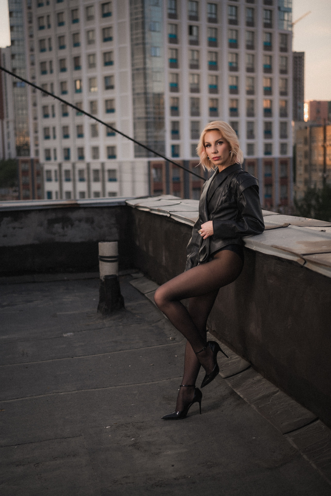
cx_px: 166
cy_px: 248
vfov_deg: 28.8
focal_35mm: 70
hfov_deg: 19.5
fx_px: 965
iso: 100
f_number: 2.8
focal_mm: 70
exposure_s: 1/200
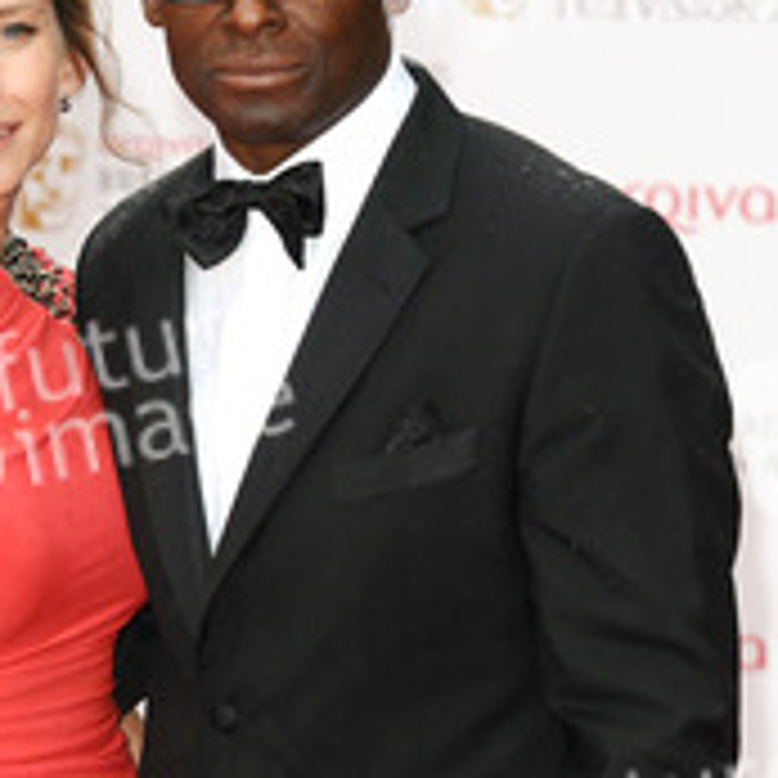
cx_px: 196
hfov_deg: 6.4
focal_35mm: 272
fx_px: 6916
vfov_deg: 6.4
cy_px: 634
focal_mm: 92
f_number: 5
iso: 320
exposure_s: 1/250
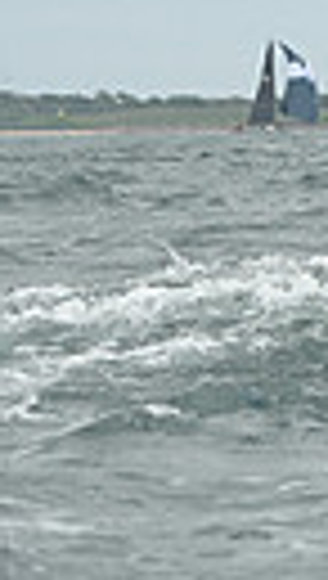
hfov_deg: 2.1
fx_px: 8696
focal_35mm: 565
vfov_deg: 3.8
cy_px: -241
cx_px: 1290
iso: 400
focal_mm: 120
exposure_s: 1/800
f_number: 9
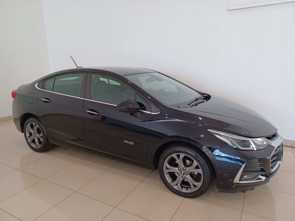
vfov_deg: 54.9
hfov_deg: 69.4
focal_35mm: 25
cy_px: 110
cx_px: 148
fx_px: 213
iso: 125
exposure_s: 1/60
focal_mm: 4.6
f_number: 1.8
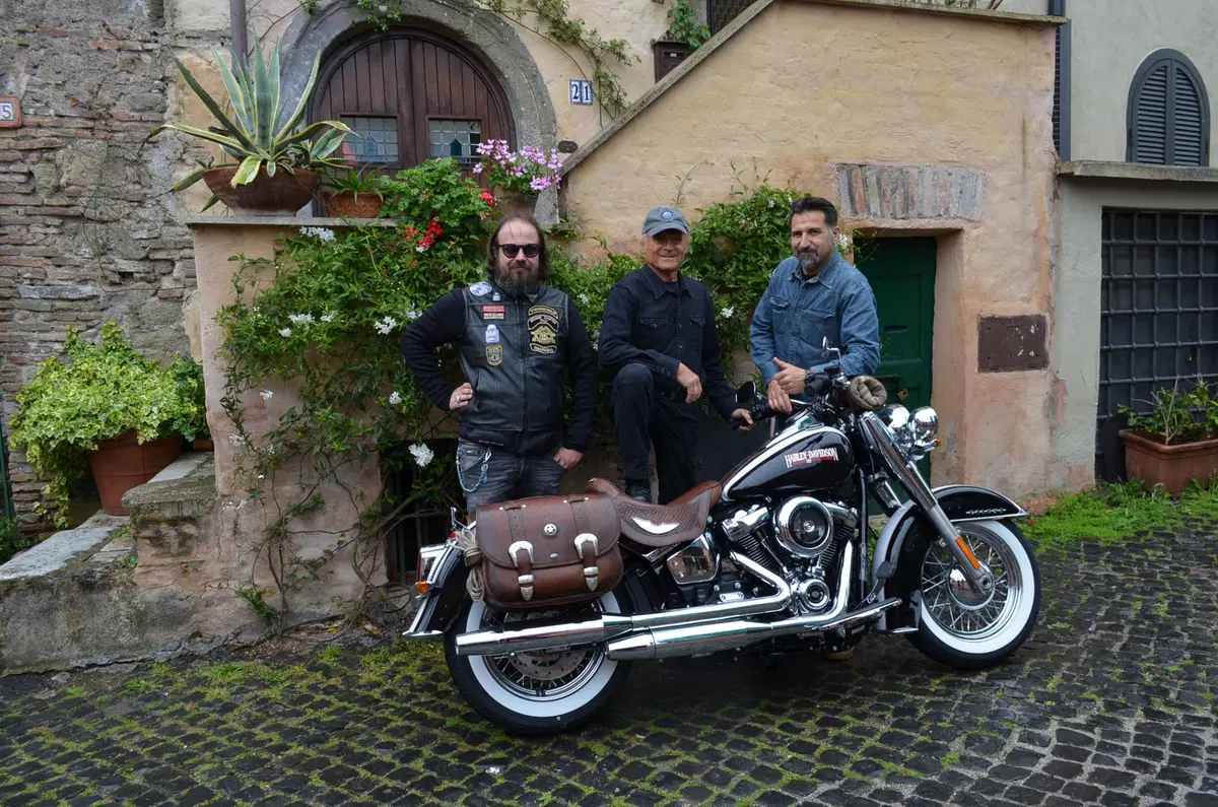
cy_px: 404
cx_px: 609
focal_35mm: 27
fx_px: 912
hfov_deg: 67.5
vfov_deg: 47.7
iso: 200
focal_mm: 18
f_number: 6.3
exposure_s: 1/160
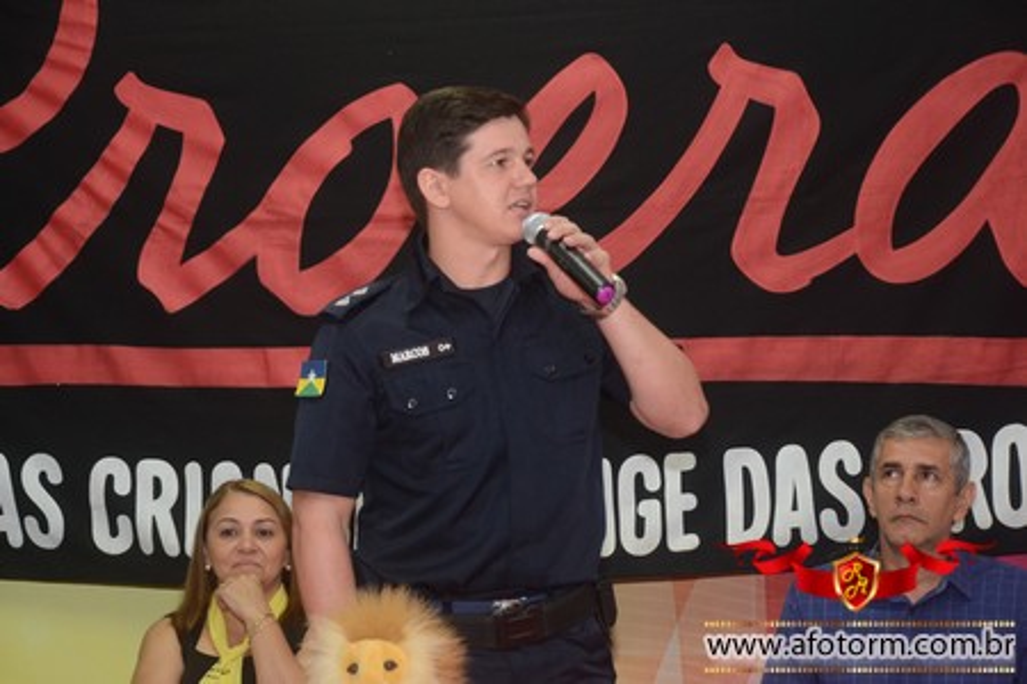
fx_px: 2995
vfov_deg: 13.0
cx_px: 514
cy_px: 342
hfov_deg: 19.5
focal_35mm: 105
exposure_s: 1/80
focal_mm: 70
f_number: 5.3
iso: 1600
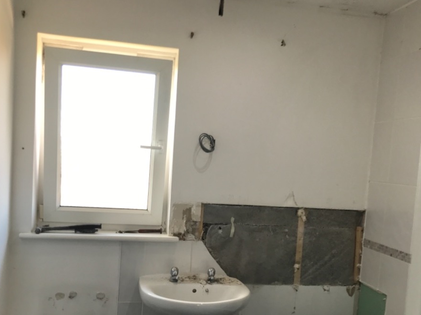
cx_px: 208
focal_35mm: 38
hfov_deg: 49.0
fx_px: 462
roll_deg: -2.2
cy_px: 206
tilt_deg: +0.1
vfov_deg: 37.4
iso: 25
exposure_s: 1/50
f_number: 1.8
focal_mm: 3.99
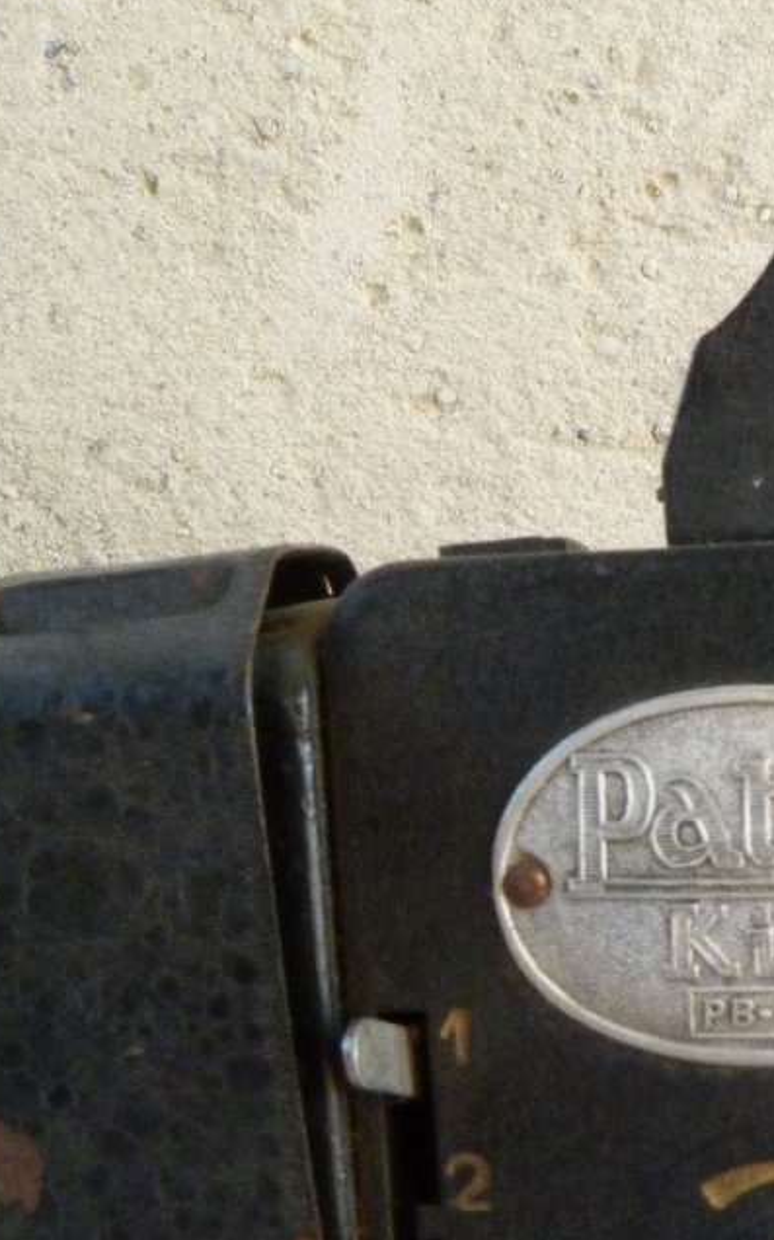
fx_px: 1689
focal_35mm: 50
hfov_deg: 24.7
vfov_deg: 39.6
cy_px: 868
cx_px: 756
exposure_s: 1/25
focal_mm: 4.5
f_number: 8
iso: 400
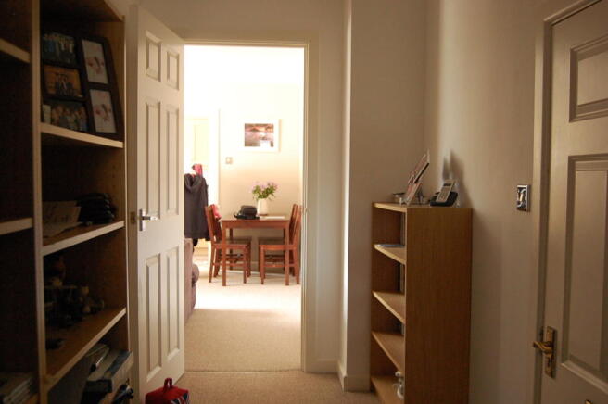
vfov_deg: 38.3
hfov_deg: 55.2
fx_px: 582
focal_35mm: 34
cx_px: 304
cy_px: 202
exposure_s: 1/60
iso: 1400
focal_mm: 23
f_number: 3.8
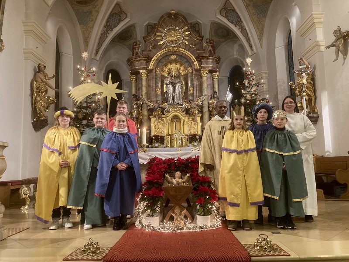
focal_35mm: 28
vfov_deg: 49.7
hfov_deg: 63.4
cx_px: 174
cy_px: 131
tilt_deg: +7.2
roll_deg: +0.9
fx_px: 282
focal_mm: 3.99
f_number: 1.8
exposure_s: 1/33
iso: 320
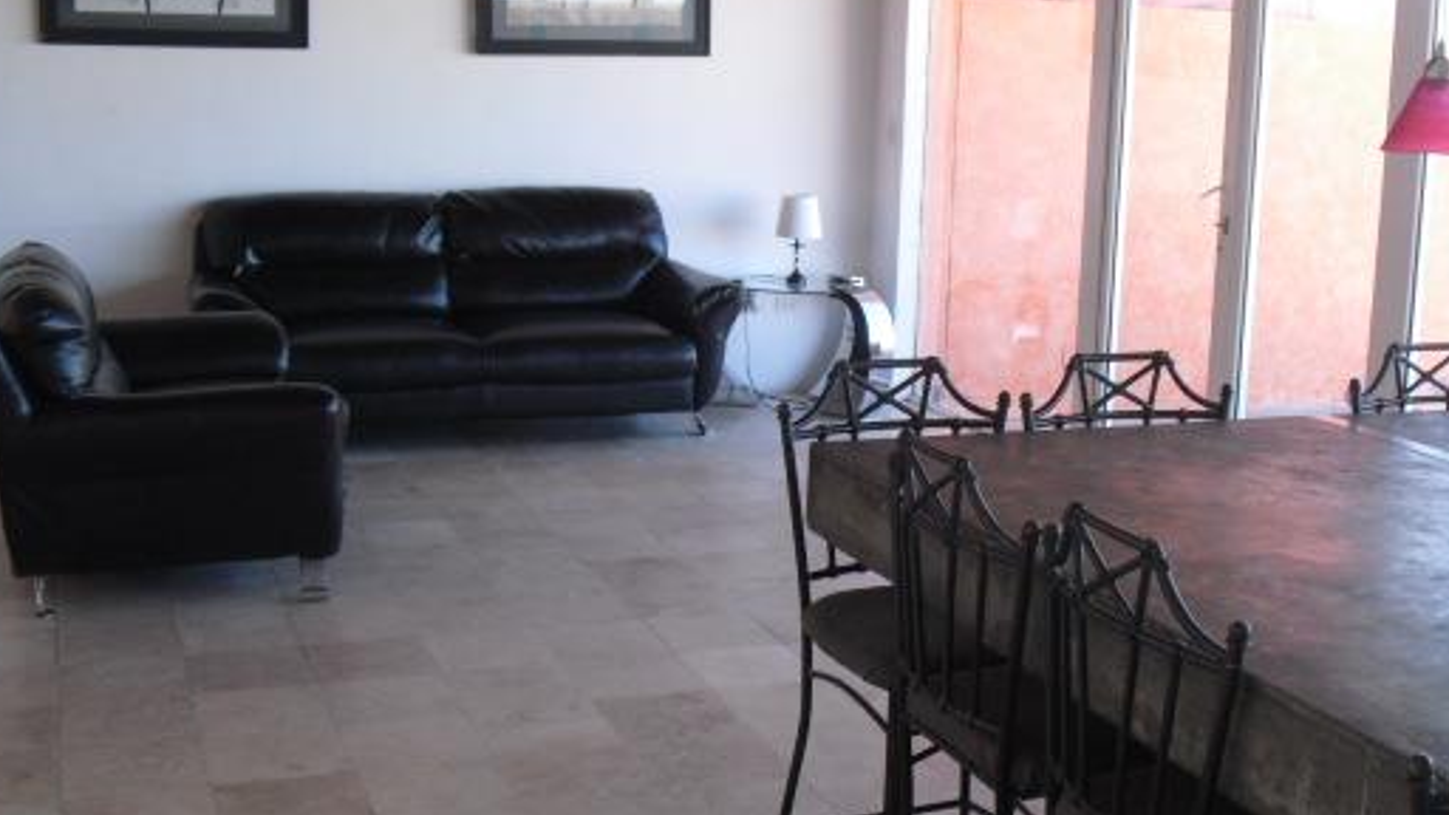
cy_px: 461
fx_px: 1883
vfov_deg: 24.4
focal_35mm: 49
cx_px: 863
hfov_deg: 41.9
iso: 200
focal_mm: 6.3
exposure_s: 1/125
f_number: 3.1
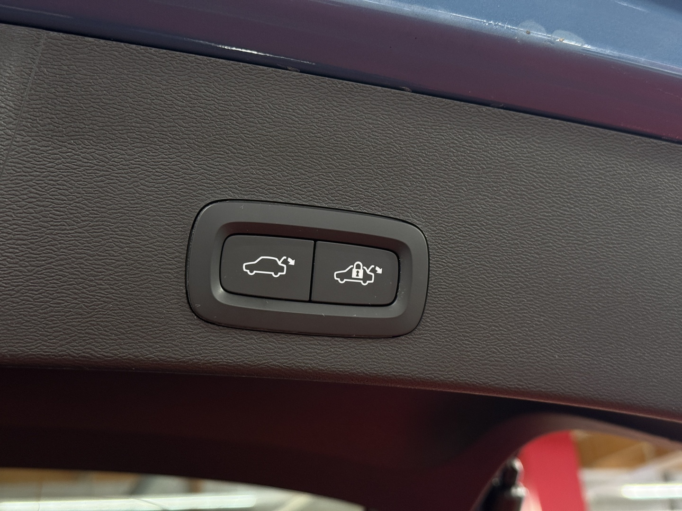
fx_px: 946
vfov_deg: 30.3
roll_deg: +5.5
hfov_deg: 39.7
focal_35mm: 48
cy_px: 256
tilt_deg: +23.8
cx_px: 341
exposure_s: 1/60
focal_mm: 6.76
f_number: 1.78
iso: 125
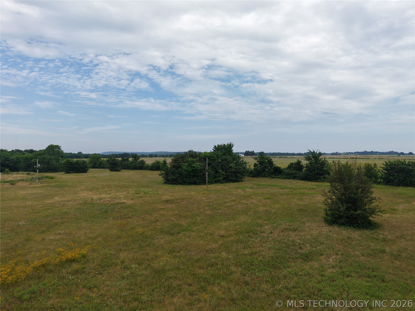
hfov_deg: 71.6
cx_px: 208
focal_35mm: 24
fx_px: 288
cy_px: 156
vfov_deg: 56.8
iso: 140
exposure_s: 1/3000
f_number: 1.8
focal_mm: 8.67
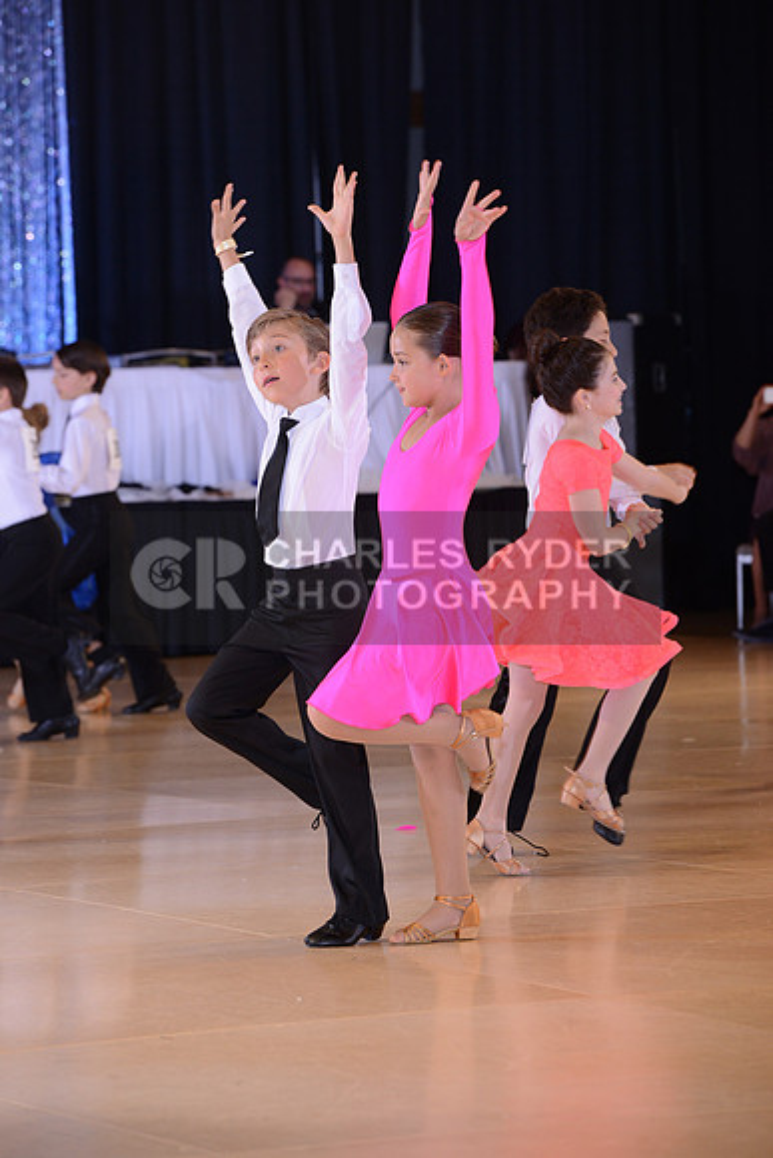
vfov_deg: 12.1
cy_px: 579
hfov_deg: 8.1
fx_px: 5472
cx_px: 386
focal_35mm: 170
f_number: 6.3
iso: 1250
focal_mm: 170
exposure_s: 1/250
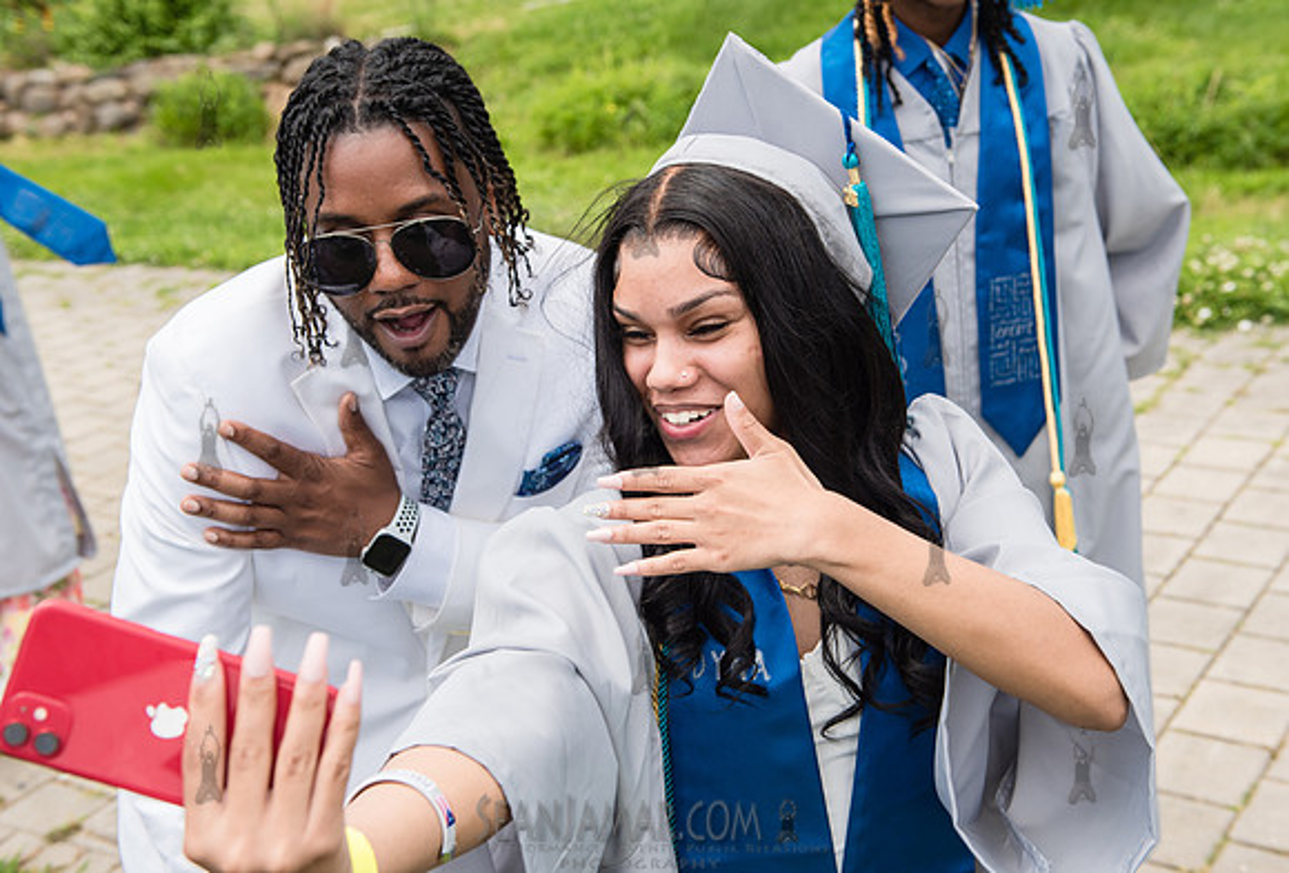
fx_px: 1718
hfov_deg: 41.1
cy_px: 414
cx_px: 687
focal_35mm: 48
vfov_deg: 28.5
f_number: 5.6
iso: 200
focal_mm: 45
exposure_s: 1/500
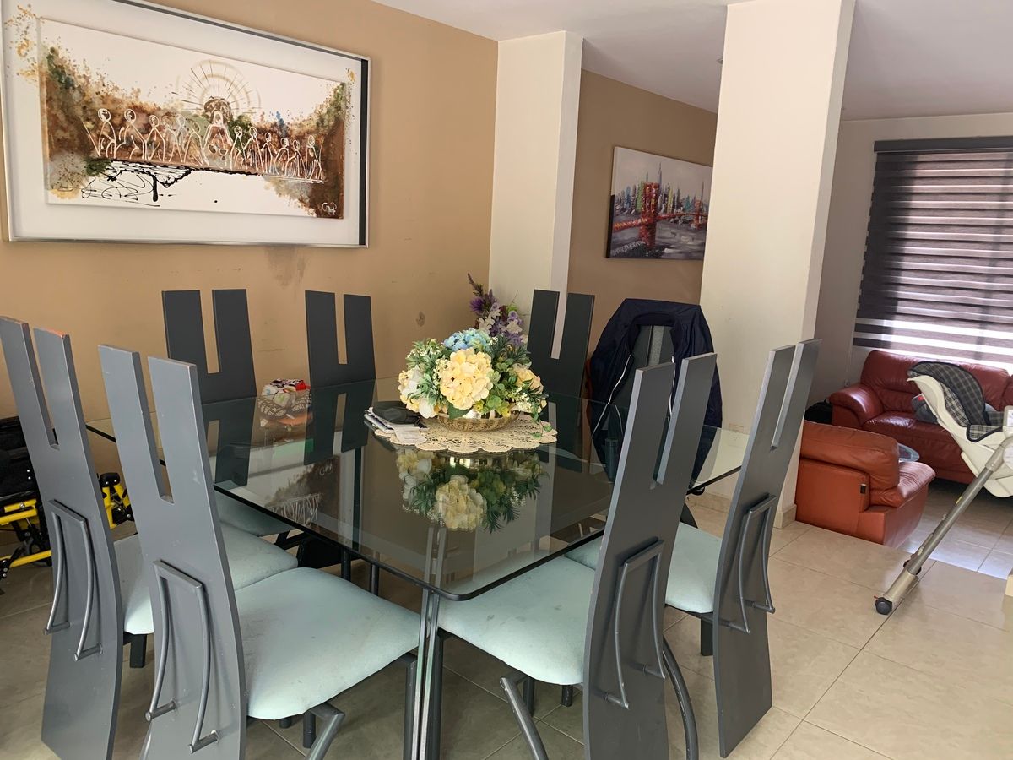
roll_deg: -2.3
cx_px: 506
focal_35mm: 26
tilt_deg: -9.9
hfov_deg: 67.3
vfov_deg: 53.1
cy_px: 380
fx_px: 761
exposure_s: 1/60
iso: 125
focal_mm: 4.25
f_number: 1.8
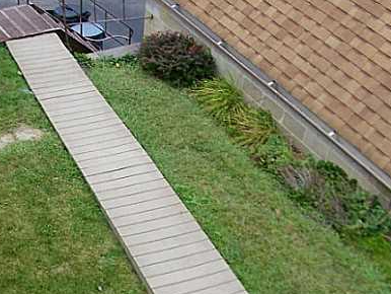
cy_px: 221
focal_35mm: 58
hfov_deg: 32.9
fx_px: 656
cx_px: 131
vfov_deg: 25.0
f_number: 3.5
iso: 80
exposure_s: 1/250
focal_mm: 5
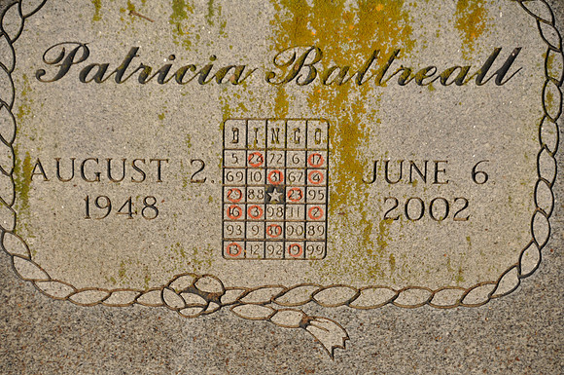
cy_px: 188
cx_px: 282
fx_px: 3168
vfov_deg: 6.8
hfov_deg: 10.2
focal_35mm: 202
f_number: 6
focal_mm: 135
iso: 450
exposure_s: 1/1000
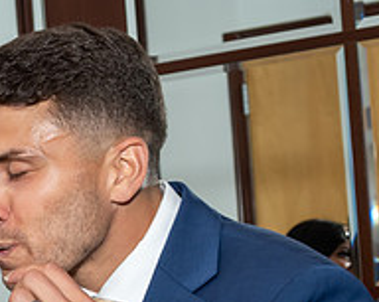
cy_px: 324
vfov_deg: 11.2
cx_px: -242
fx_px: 1523
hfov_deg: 13.2
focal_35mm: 136
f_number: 6.3
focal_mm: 23
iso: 500
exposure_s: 1/250
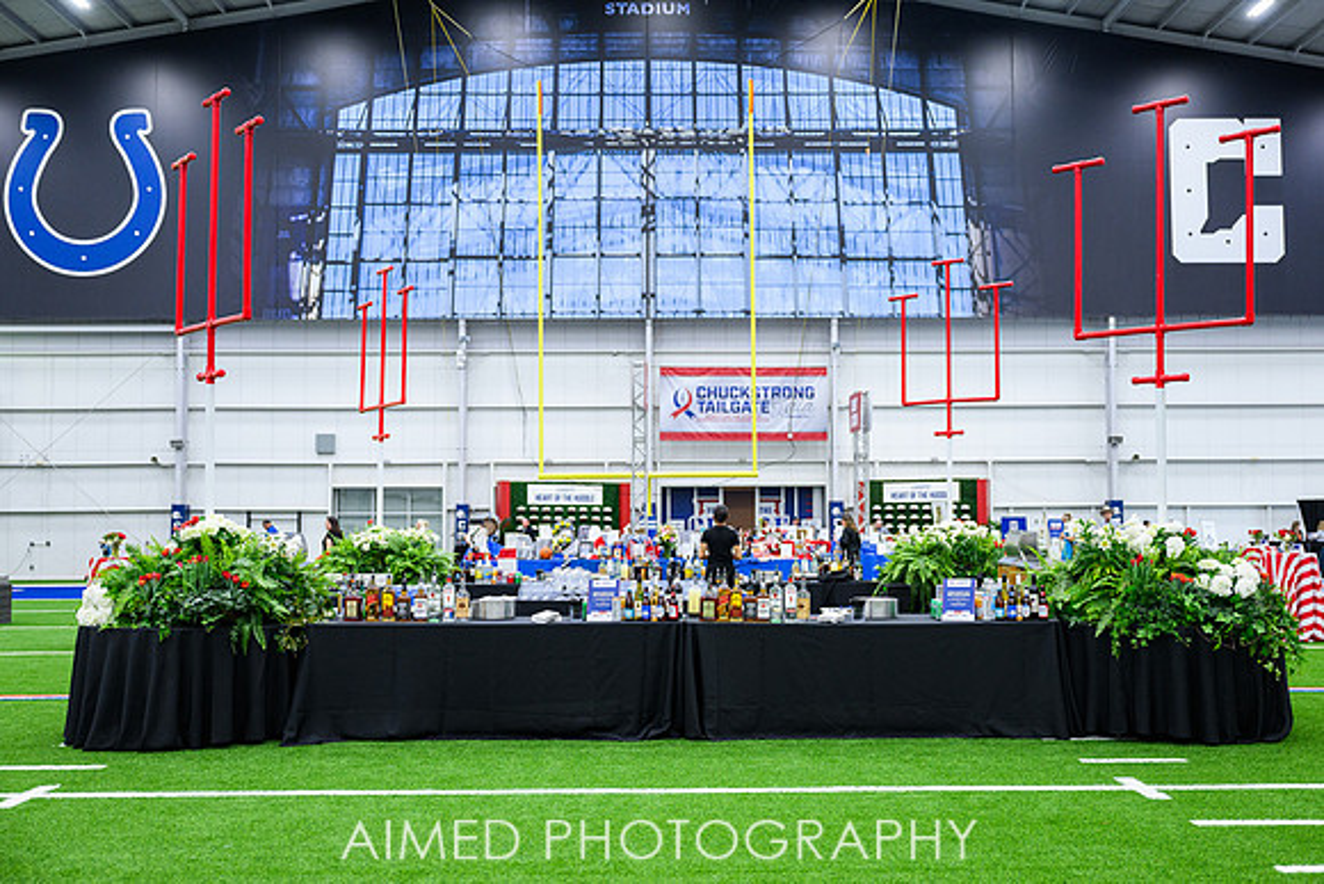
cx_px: 686
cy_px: 442
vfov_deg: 34.0
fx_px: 1447
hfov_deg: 49.2
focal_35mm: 39
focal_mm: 37
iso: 1250
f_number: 2.8
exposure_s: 1/200
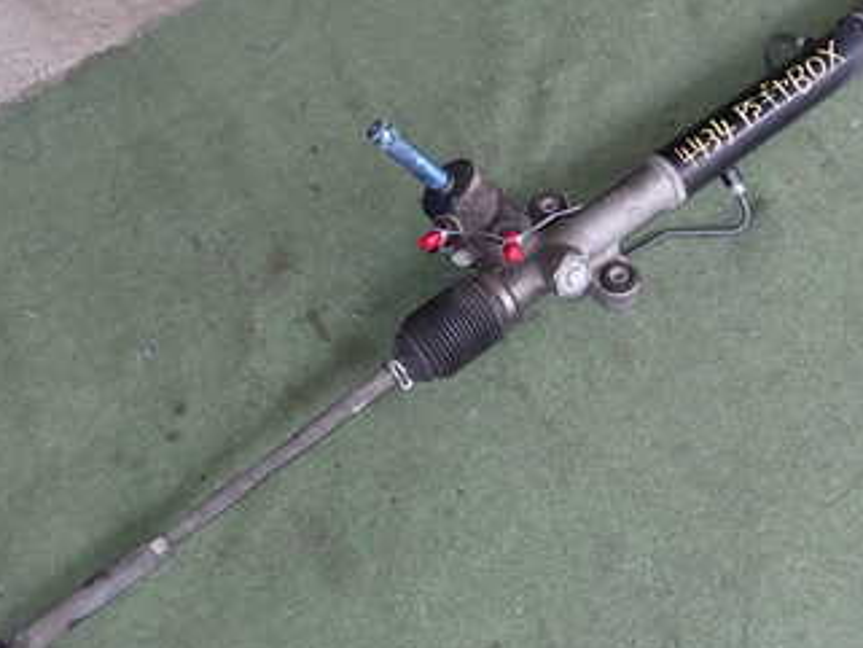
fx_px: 1397
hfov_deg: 34.0
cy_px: 255
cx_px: 578
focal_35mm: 56
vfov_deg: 26.1
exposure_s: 1/60
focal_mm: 5.4
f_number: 2.3
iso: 100
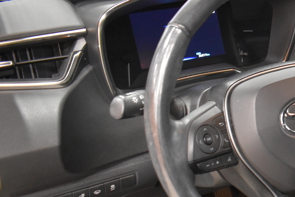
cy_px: 180
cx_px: 361
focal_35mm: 68
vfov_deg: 19.6
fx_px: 557
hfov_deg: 26.2
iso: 3200
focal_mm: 18
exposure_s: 1/30
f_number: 3.5
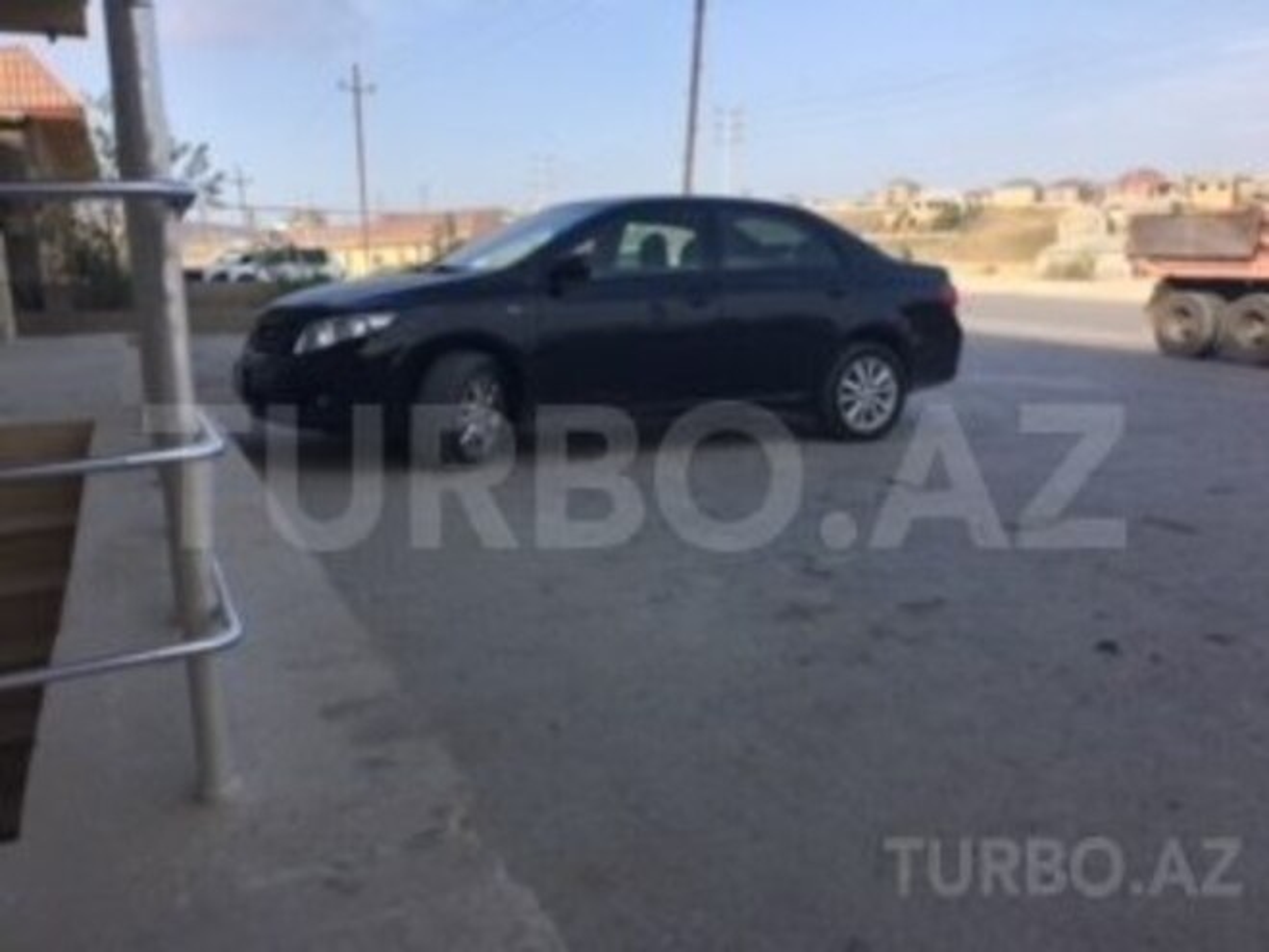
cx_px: 634
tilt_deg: -11.0
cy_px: 476
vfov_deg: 48.2
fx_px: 1063
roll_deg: +2.8
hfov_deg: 61.7
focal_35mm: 29
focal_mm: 4.15
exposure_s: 1/938
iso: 25
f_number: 2.2
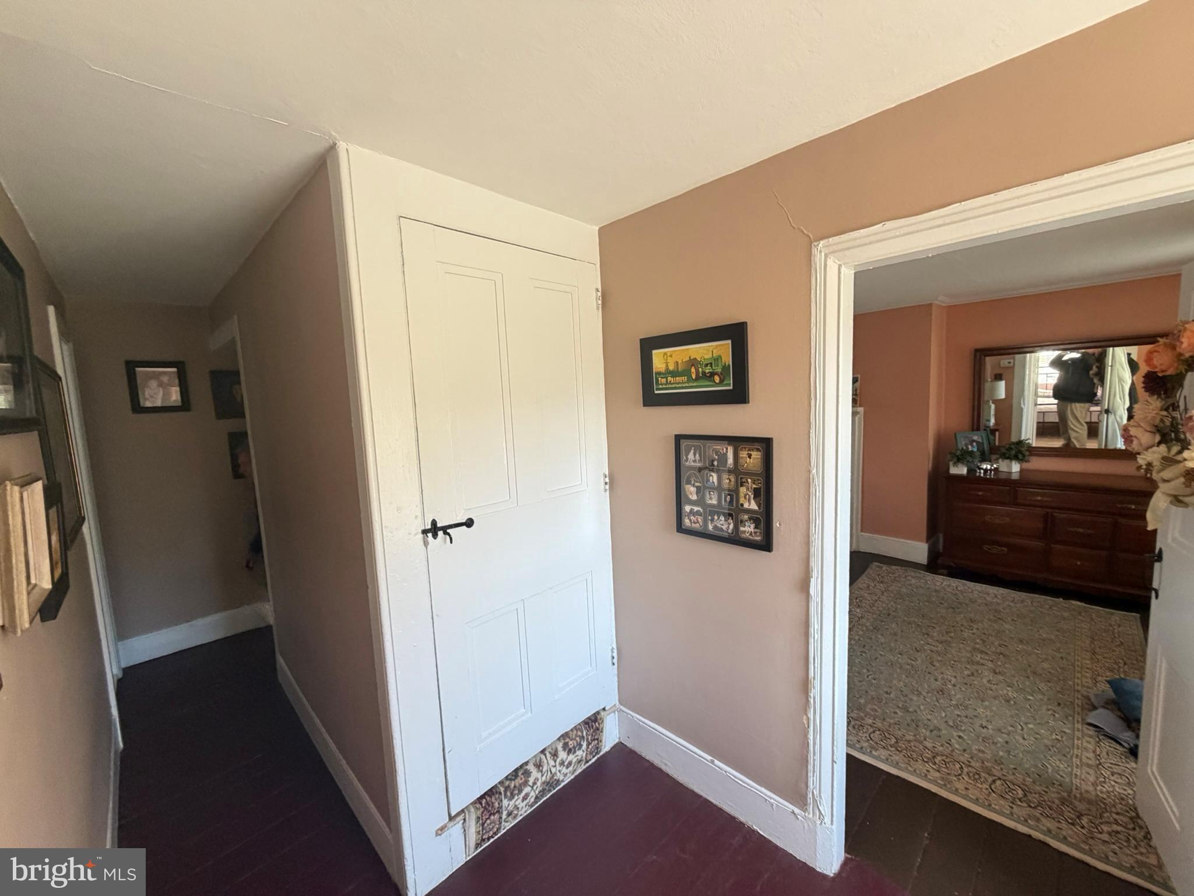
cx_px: 597
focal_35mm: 14
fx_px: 483
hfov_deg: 102.1
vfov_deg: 85.7
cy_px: 448
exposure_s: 1/121
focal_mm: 2.22
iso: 320
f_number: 2.2
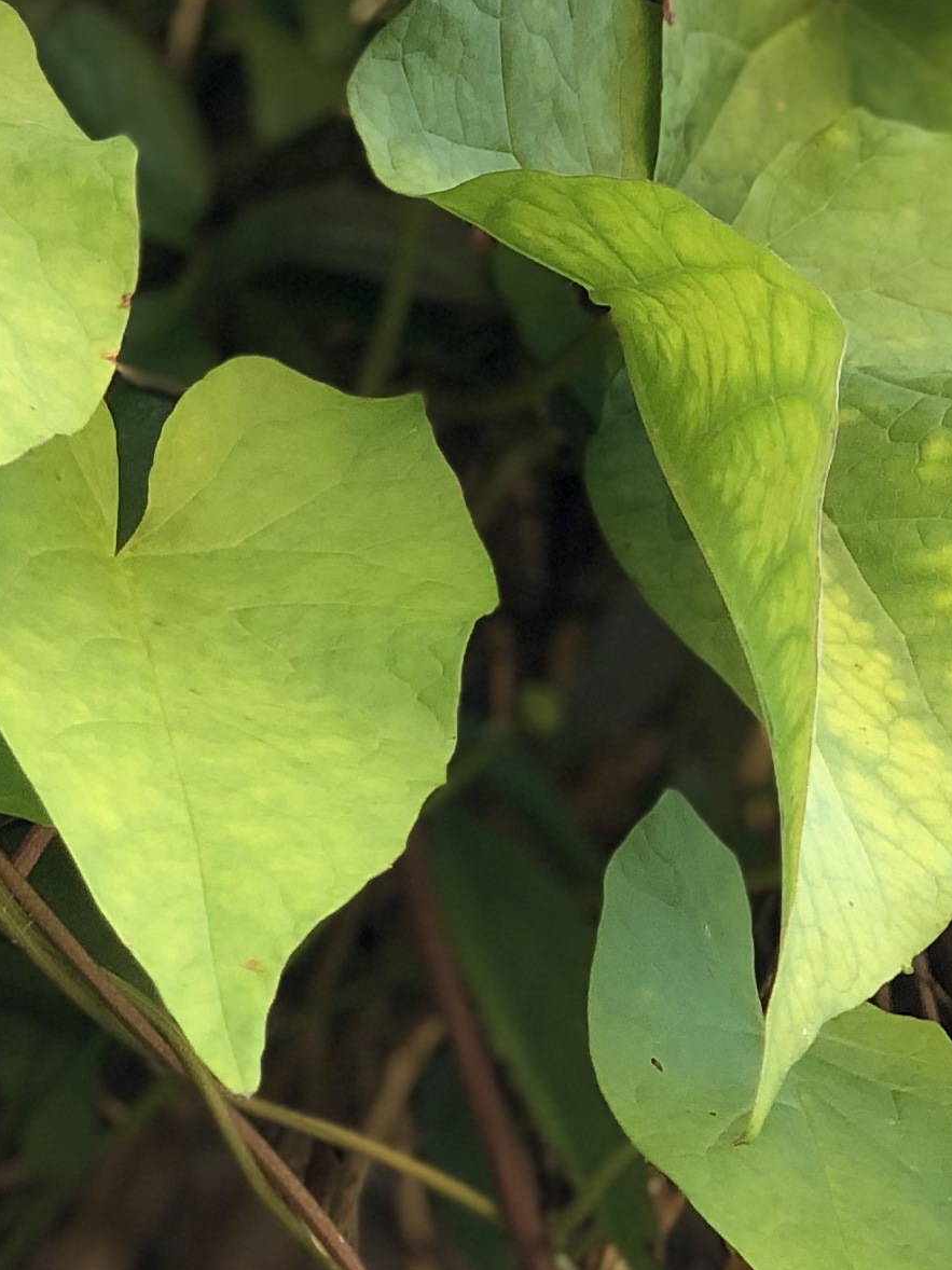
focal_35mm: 178
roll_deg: -2.6
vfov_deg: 11.0
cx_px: 608
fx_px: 6529
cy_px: -20
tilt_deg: +31.8
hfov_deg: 8.3
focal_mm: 6
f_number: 2.4
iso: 20
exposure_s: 1/60
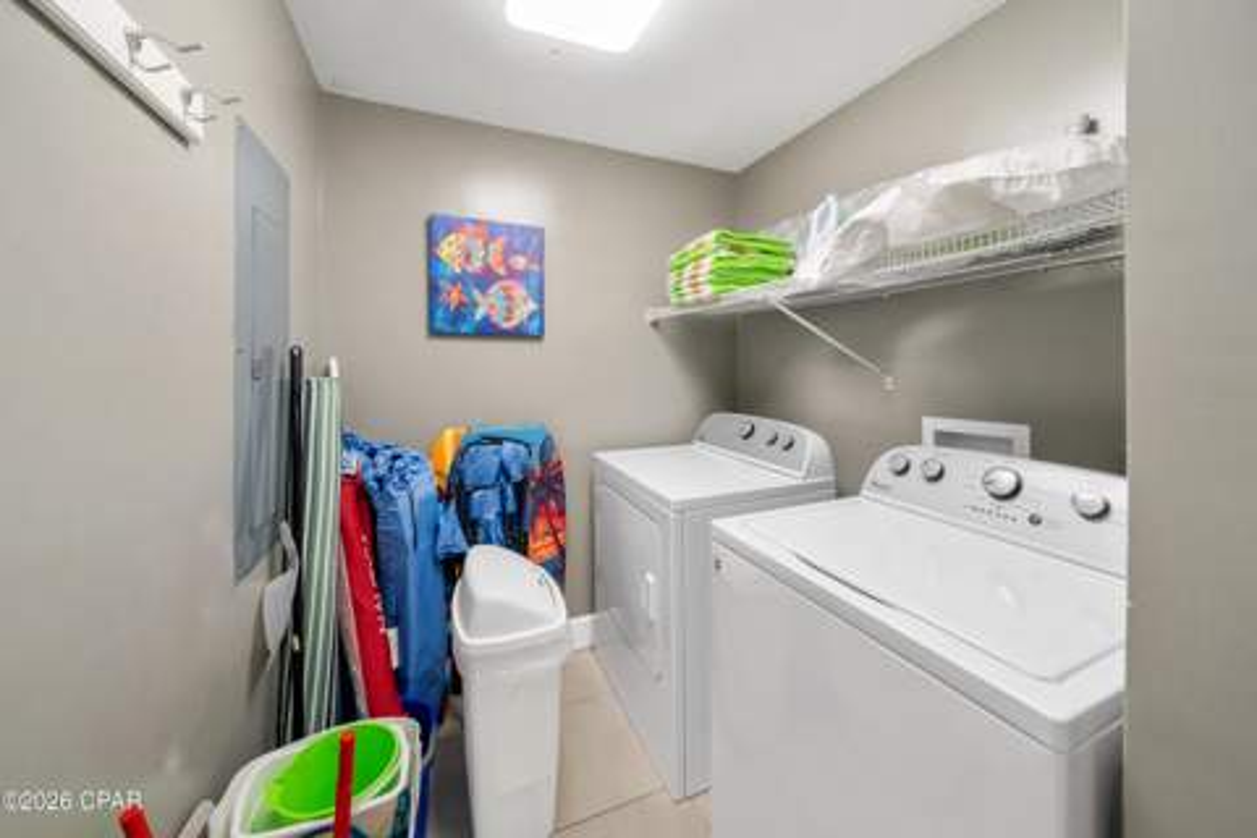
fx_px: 419
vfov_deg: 90.0
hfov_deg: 112.6
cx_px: 628
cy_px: 419
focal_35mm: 12
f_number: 7.1
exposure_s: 1/4
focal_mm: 12
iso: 320
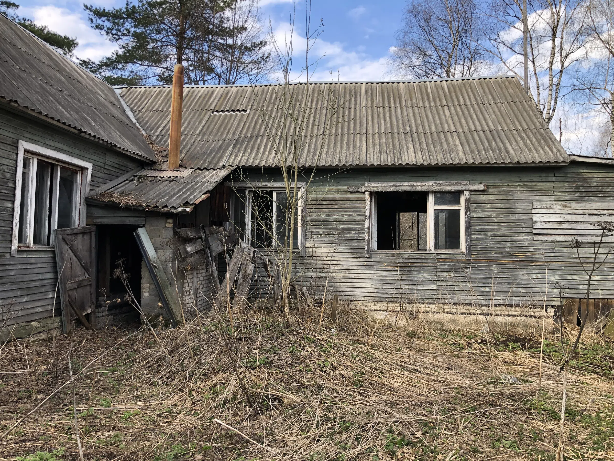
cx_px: 307
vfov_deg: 49.7
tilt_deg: +1.9
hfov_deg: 63.4
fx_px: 497
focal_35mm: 28
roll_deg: -0.7
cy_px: 230
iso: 20
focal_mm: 4
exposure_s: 1/361
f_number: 1.8
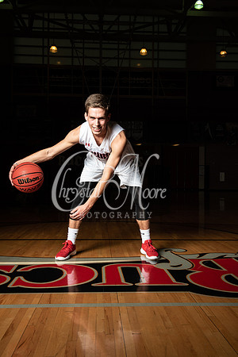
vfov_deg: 53.1
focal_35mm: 36
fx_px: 357
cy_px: 178
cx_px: 119
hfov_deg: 36.9
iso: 320
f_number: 14
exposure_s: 1/200
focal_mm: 36
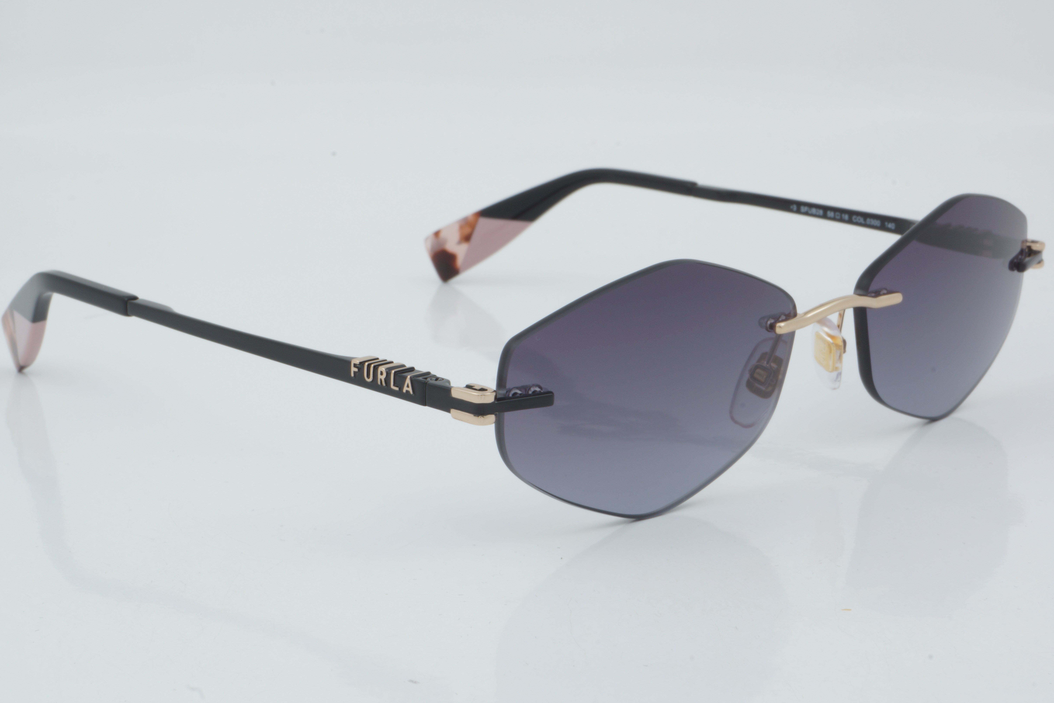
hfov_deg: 24.6
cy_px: 352
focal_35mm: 82
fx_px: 2415
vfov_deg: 16.6
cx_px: 527
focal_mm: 55
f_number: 29
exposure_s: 1/4
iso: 100
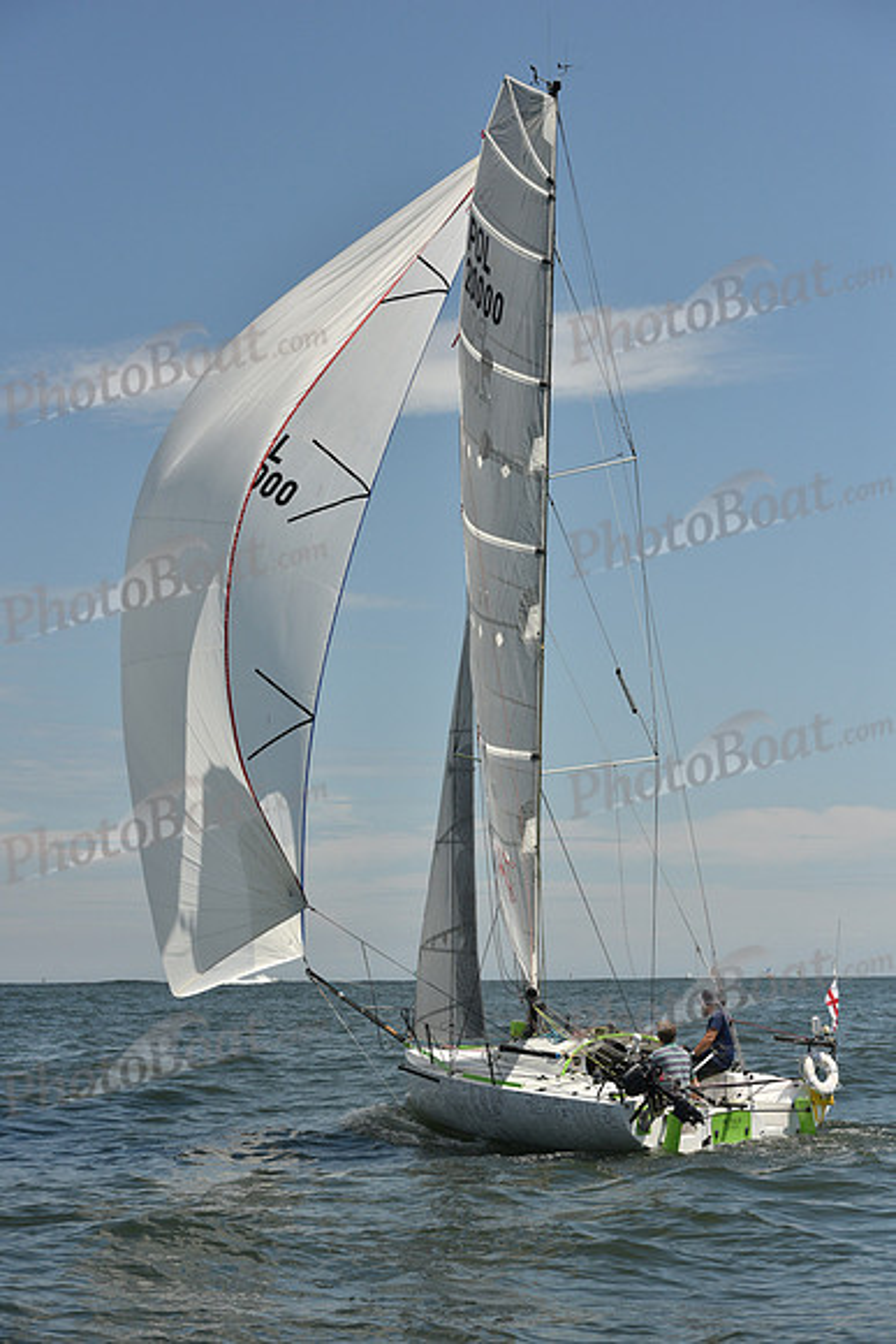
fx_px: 2612
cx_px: 448
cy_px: 672
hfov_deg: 19.5
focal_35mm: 70
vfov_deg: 28.8
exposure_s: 1/2000
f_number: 8
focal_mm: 70
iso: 320
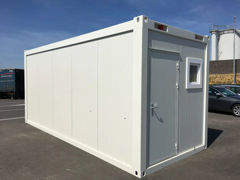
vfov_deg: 48.2
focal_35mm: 29
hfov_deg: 61.7
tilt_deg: -4.0
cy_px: 90
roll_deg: +1.4
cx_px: 120
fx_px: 201
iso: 25
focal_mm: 4.2
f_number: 2.2
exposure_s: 1/3663
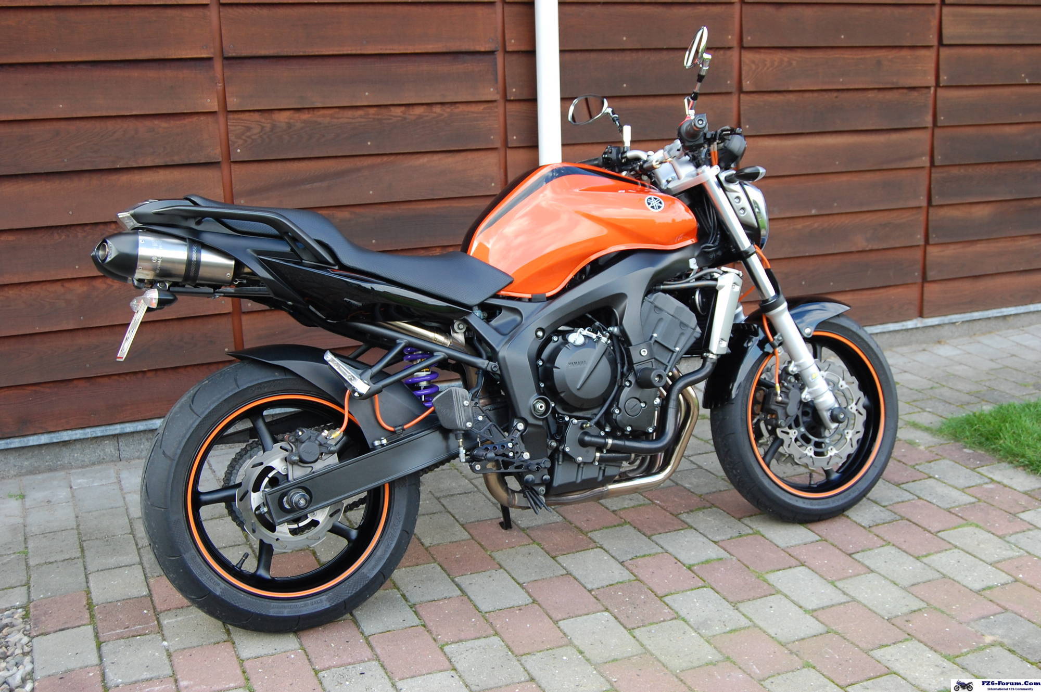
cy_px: 346
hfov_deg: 49.6
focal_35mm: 39
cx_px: 520
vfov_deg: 34.2
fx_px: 1127
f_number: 5.6
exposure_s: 1/125
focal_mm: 26
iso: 400
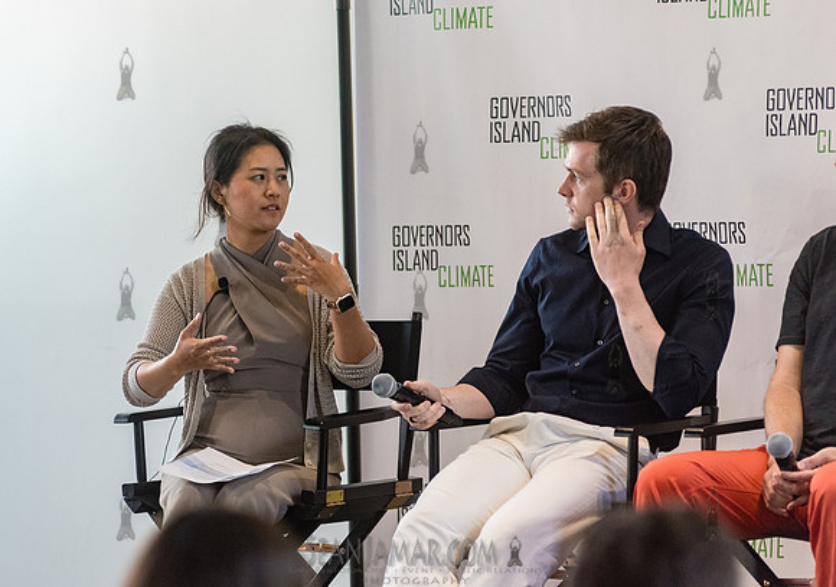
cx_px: 337
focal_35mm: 183
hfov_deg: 11.1
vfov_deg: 7.8
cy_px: 254
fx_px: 4308
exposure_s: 1/320
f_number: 4
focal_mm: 155
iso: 4000
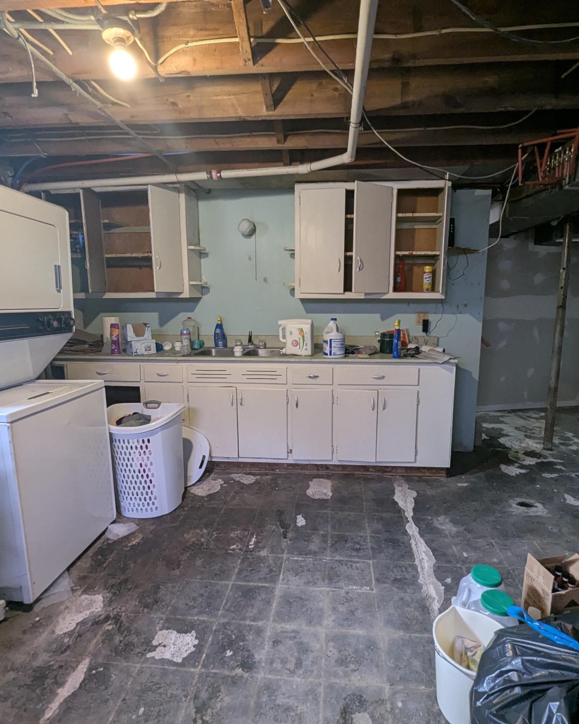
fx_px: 364
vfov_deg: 89.6
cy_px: 360
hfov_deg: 76.9
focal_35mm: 17
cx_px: 302
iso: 171
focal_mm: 1.95
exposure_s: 1/24.1
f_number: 2.2
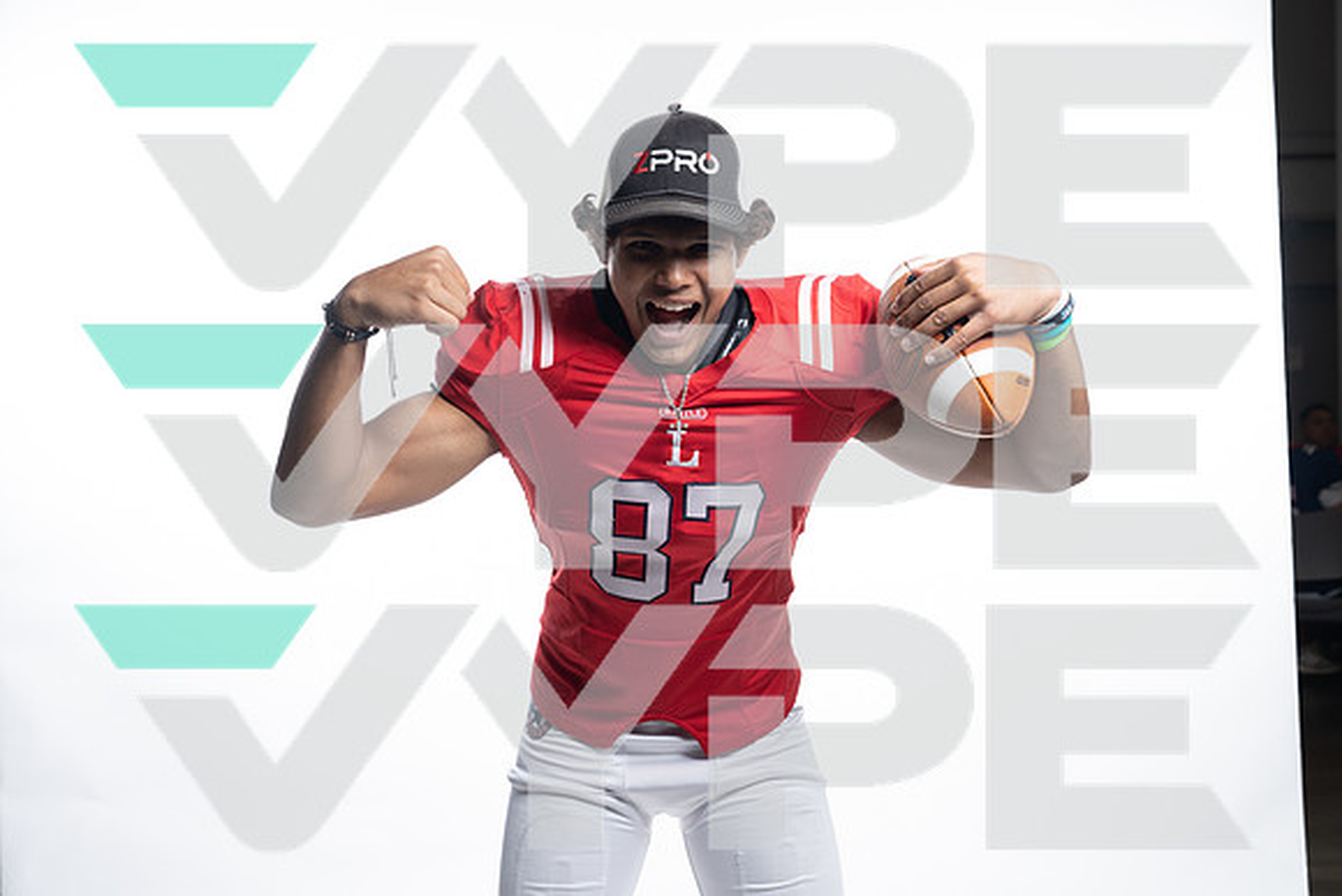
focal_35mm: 56
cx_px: 671
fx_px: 2088
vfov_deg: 24.2
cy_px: 448
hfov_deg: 35.6
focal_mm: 56
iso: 200
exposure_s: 1/250
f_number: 5.6
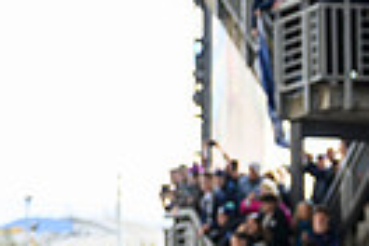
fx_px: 2163
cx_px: 727
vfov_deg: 6.3
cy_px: 516
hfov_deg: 9.2
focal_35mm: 211
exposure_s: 1/800
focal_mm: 48
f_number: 2.8
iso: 640
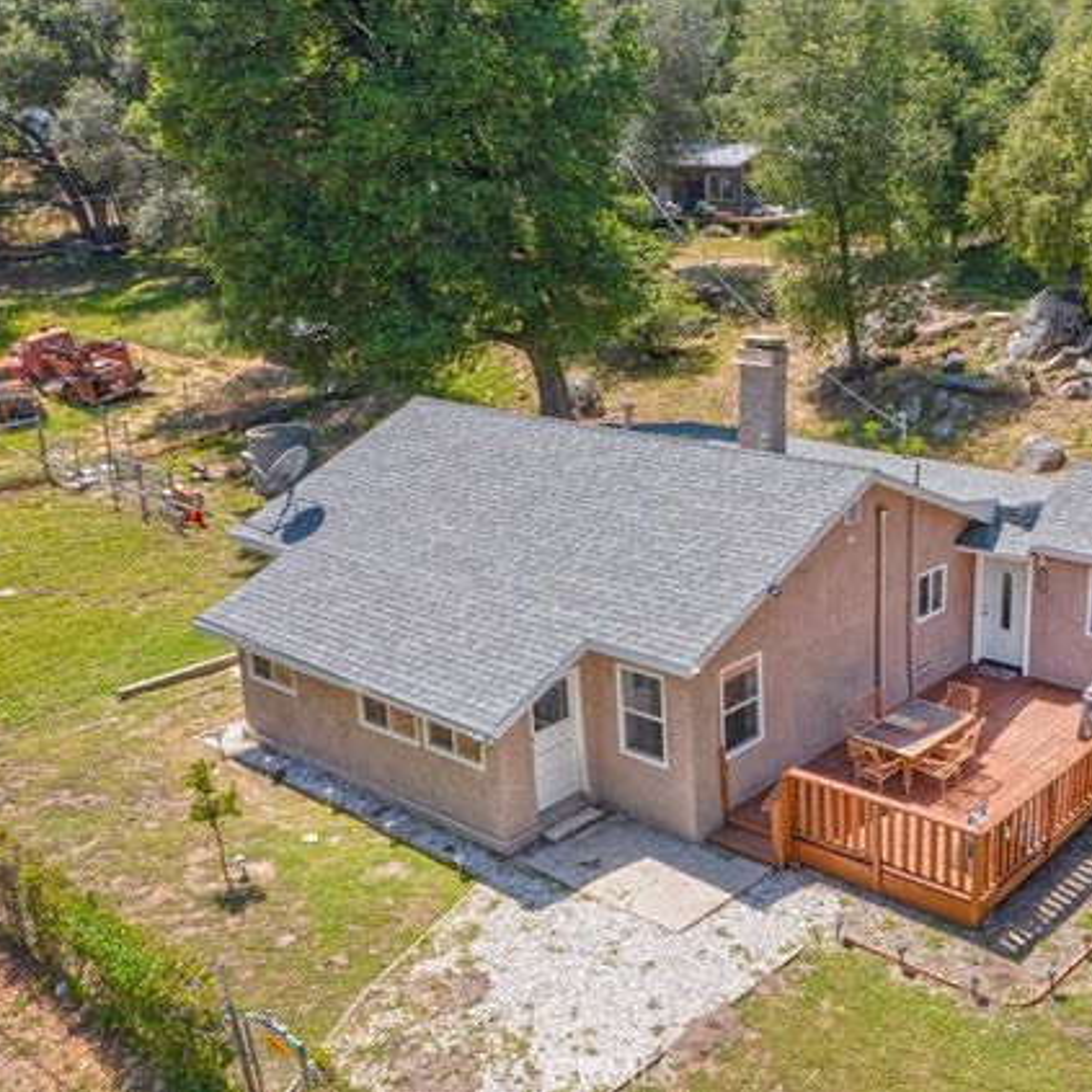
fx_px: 1285
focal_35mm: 36
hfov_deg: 44.7
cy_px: 545
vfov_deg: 46.0
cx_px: 803
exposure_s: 1/400
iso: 100
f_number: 5.6
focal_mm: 10.26
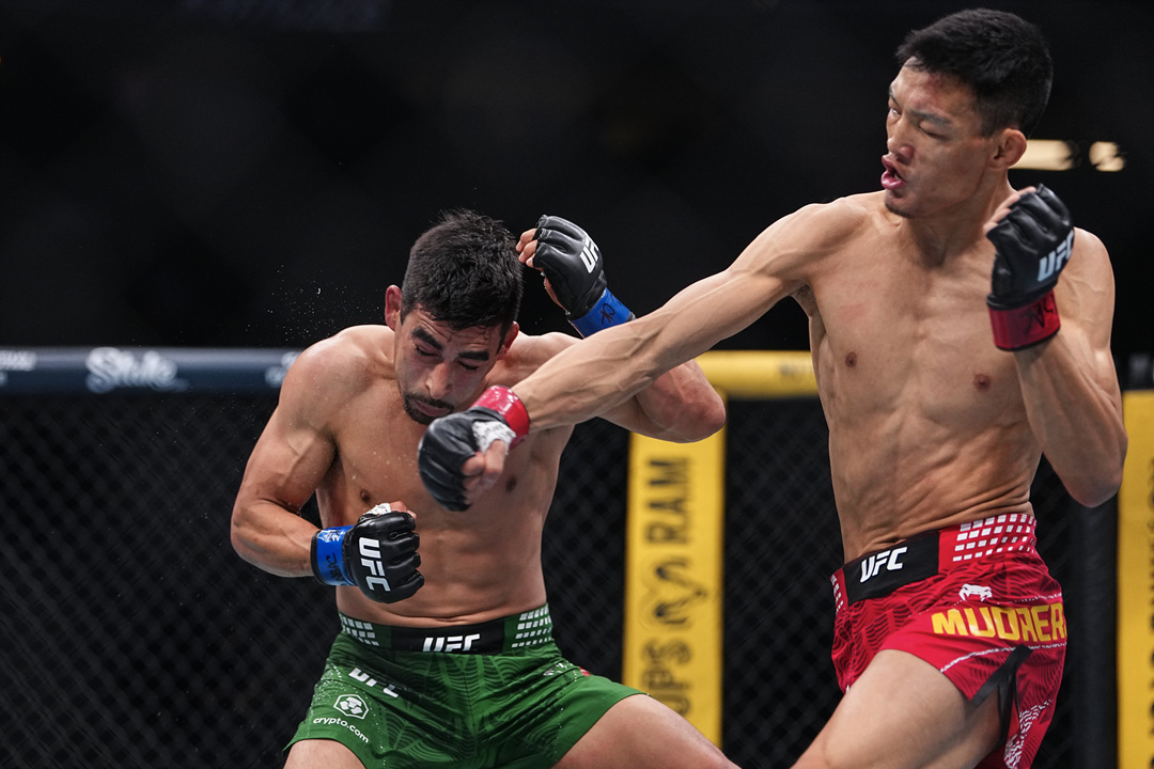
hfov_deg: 20.4
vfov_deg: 13.7
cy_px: 384
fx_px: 3205
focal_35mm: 100
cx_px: 577
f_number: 2.2
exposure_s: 1/1600
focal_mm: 100
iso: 2000
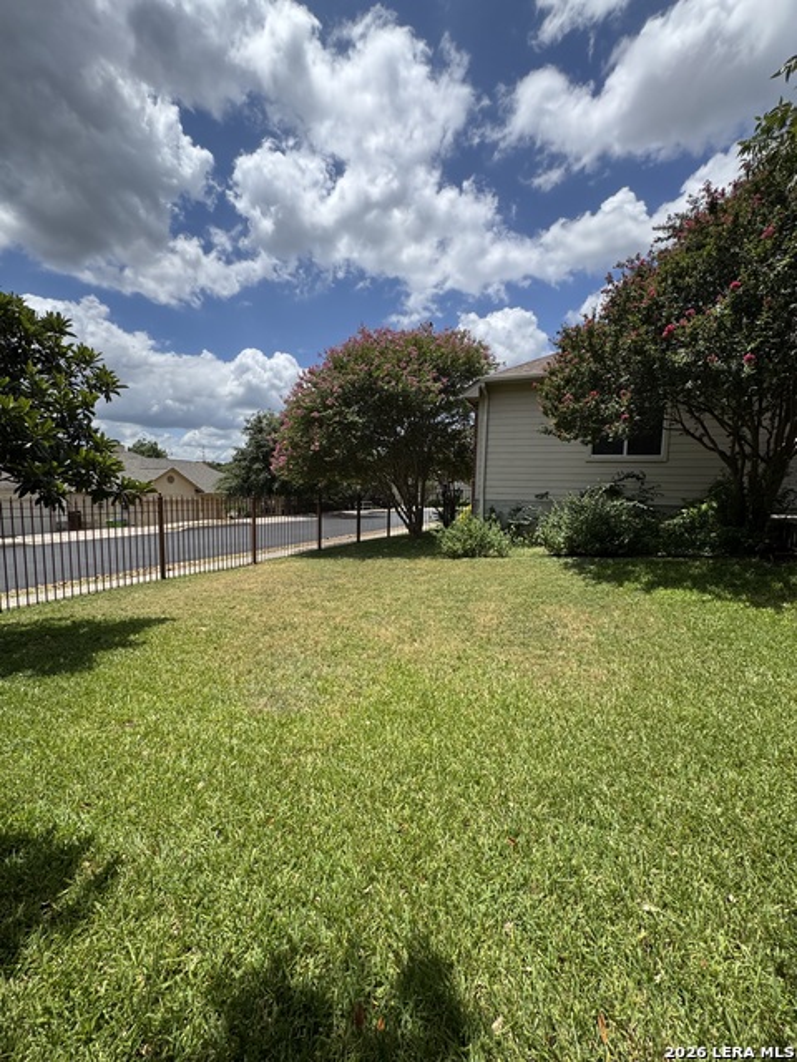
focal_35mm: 14
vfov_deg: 102.1
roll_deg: +0.3
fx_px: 430
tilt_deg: -6.5
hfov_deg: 85.7
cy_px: 531
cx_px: 398
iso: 50
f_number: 2.2
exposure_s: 1/1748
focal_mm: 2.22
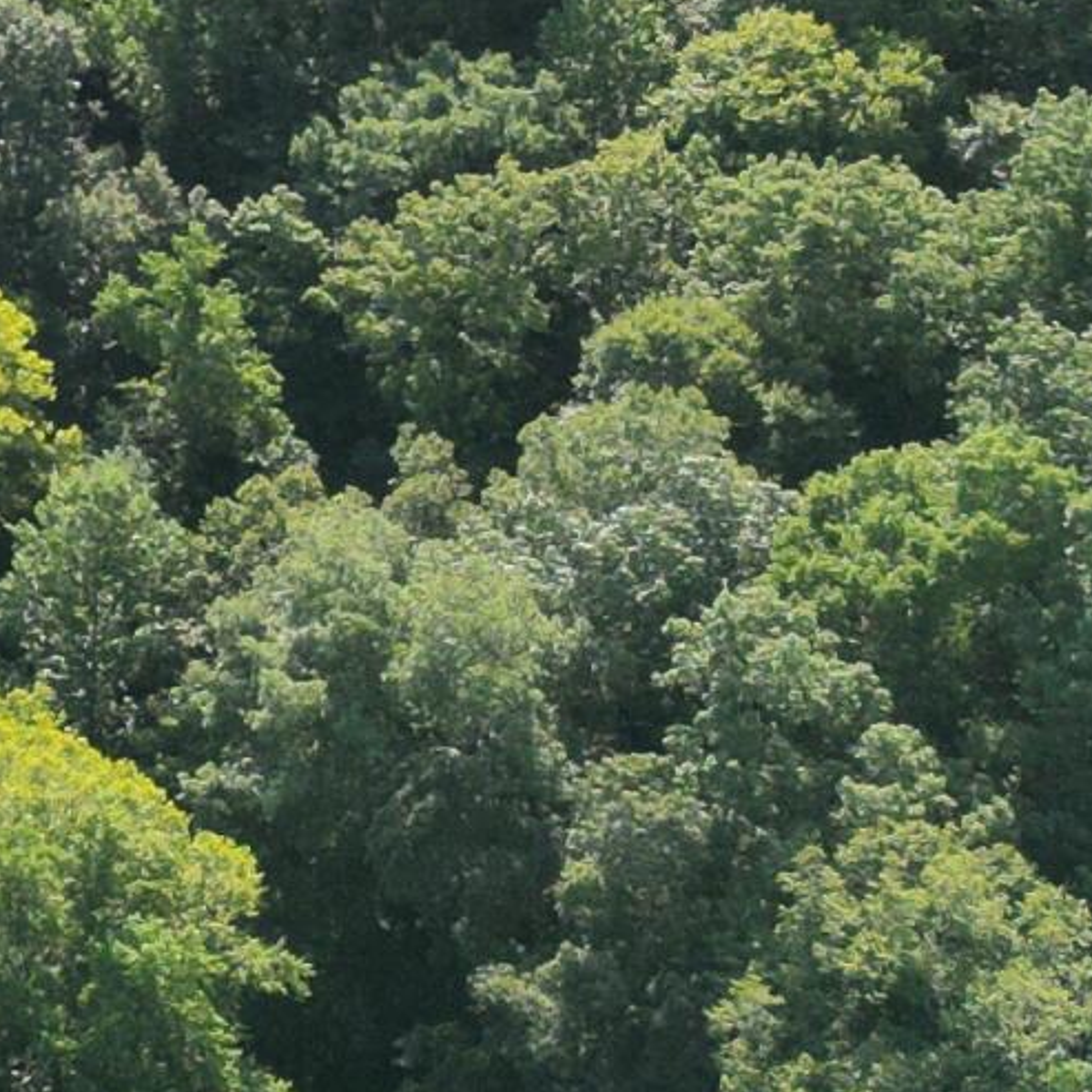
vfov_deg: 12.8
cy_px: -543
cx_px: -1398
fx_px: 4604
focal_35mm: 129
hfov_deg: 11.5
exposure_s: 1/3200
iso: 100
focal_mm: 6.72
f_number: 1.7
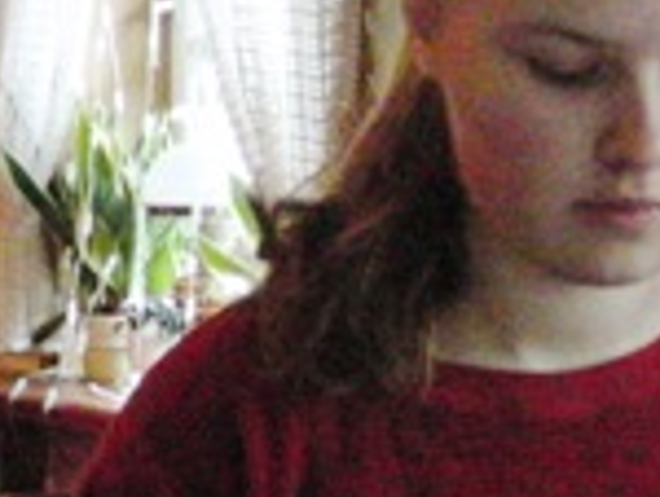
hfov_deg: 13.0
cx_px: -88
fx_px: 2826
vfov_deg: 10.1
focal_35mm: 148
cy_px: 277
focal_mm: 6.42
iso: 1600
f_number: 3.6
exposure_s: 1/100
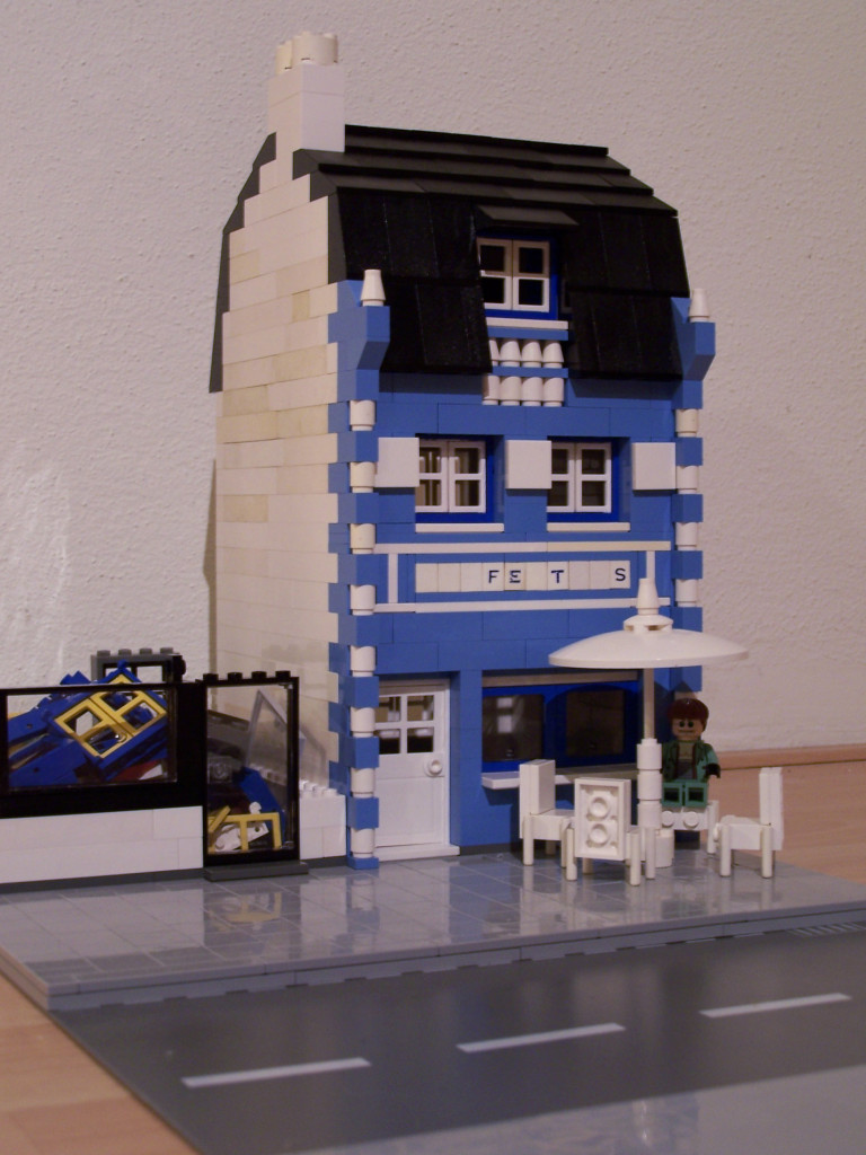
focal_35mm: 59
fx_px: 1968
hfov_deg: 24.8
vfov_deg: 32.7
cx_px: 433
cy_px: 578
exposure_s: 1/2
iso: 80
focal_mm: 9.8
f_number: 3.1
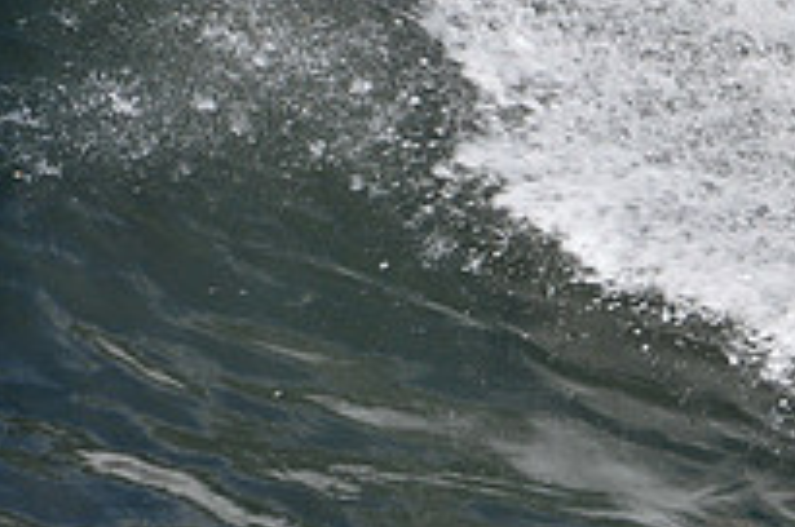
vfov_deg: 1.1
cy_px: -138
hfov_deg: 1.6
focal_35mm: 1271
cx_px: 993
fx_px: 28024
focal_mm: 300
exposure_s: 1/400
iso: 200
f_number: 11
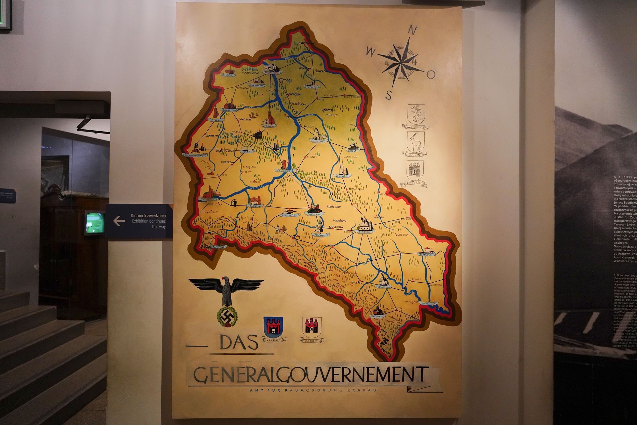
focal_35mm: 24
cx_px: 318
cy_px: 212
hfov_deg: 73.7
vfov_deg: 53.1
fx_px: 425
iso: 3200
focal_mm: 24
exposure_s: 1/80
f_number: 4.5
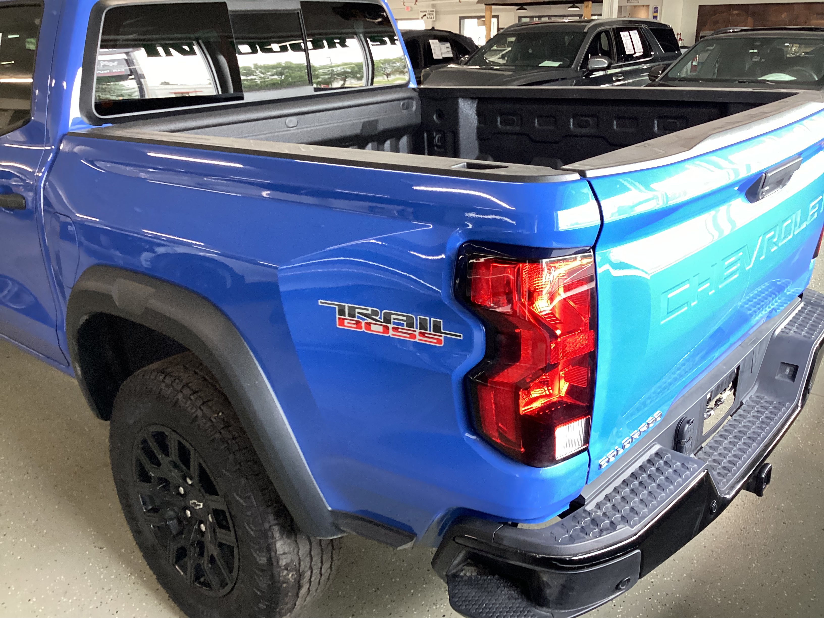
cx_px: 412
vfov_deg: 45.4
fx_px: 738
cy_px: 309
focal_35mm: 31
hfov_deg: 58.4
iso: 160
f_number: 2.4
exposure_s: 1/60
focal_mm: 3.3
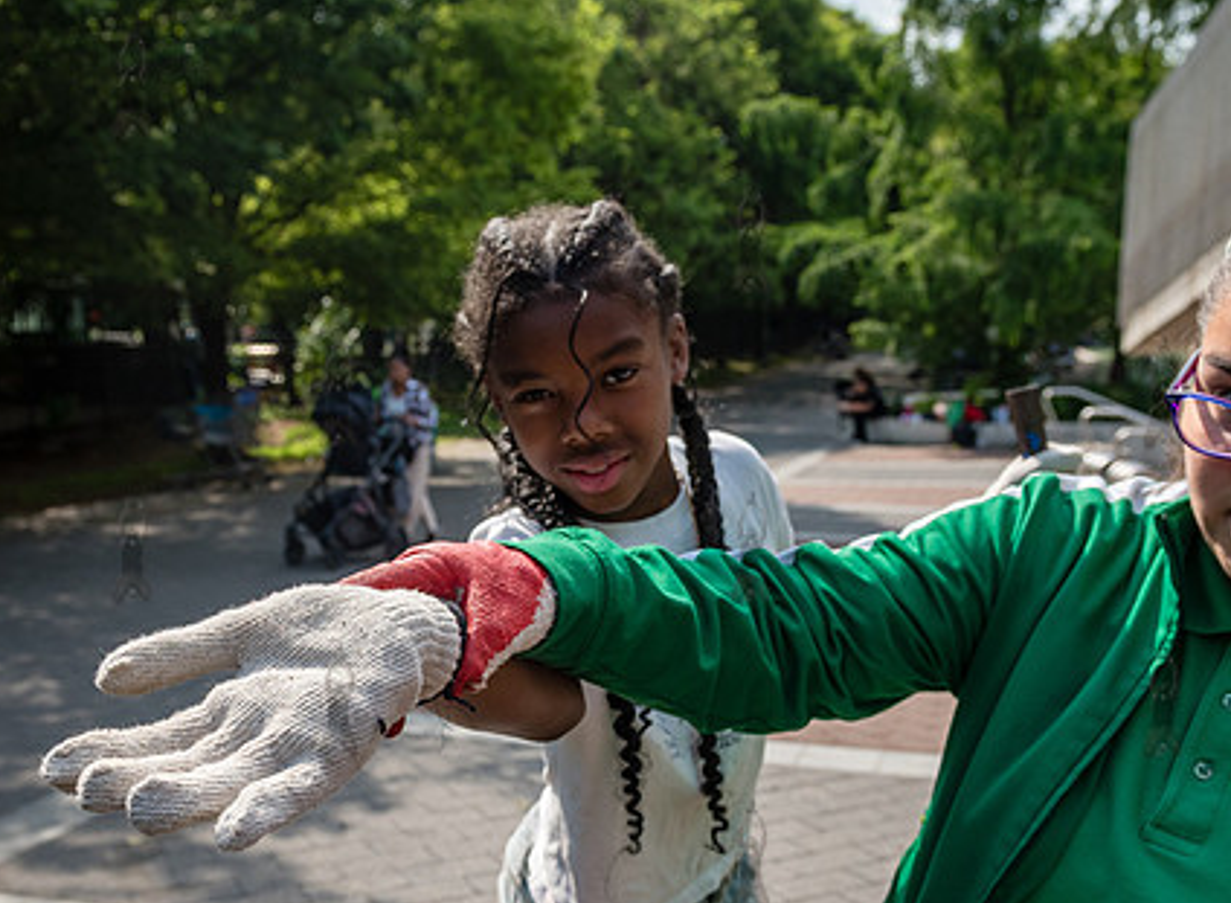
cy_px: 650
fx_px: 1447
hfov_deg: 46.1
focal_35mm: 41
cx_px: 574
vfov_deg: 34.1
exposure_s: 1/2500
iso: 500
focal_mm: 24
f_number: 4
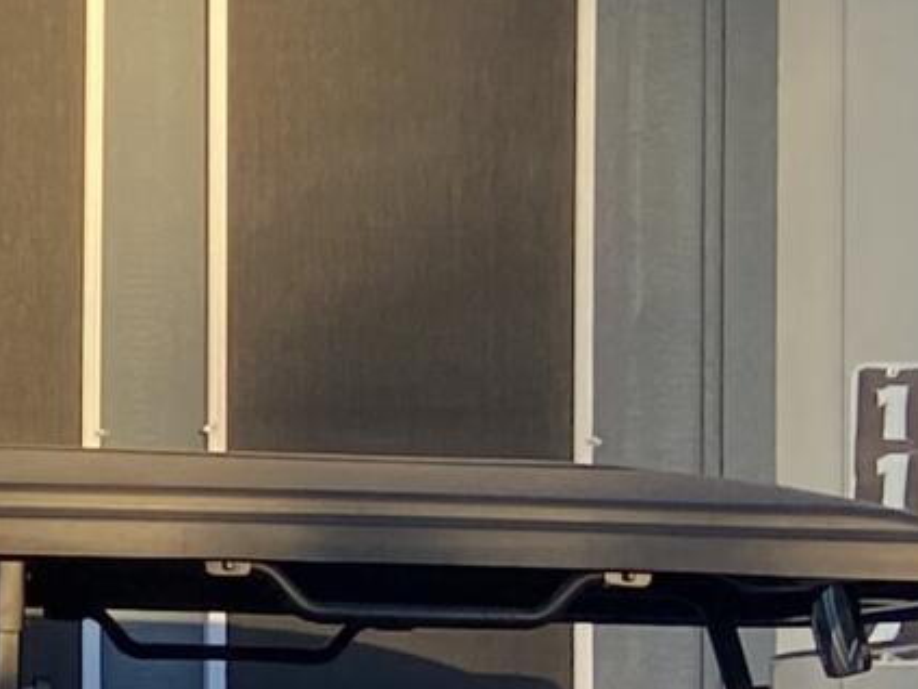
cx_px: -1277
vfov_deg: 8.0
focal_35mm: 184
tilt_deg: -0.2
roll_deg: -0.2
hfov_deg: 9.6
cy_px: 786
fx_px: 4880
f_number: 1.8
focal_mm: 4.25
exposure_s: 1/762
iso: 32
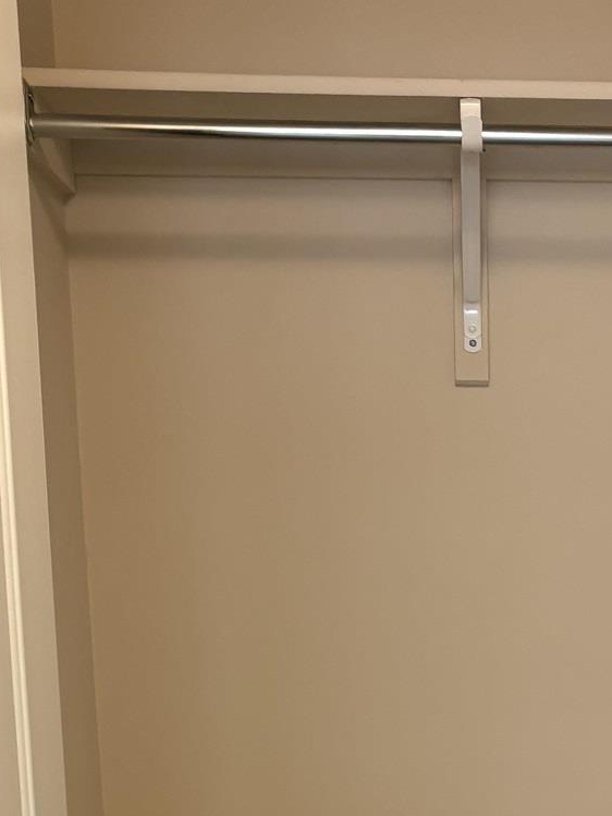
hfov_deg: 18.0
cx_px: 617
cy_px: 940
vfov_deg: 22.7
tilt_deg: -12.3
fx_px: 1885
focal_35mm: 80
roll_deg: -0.3
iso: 125
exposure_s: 1/60
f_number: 1.6
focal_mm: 5.96
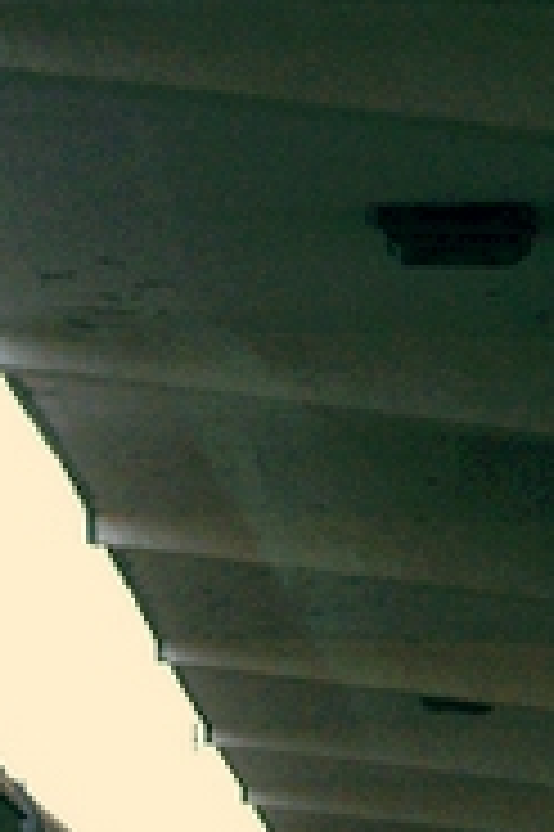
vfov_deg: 9.1
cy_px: 630
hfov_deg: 6.1
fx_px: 5226
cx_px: 232
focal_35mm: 226
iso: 800
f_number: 5.6
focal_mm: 47.5
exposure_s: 1/1600
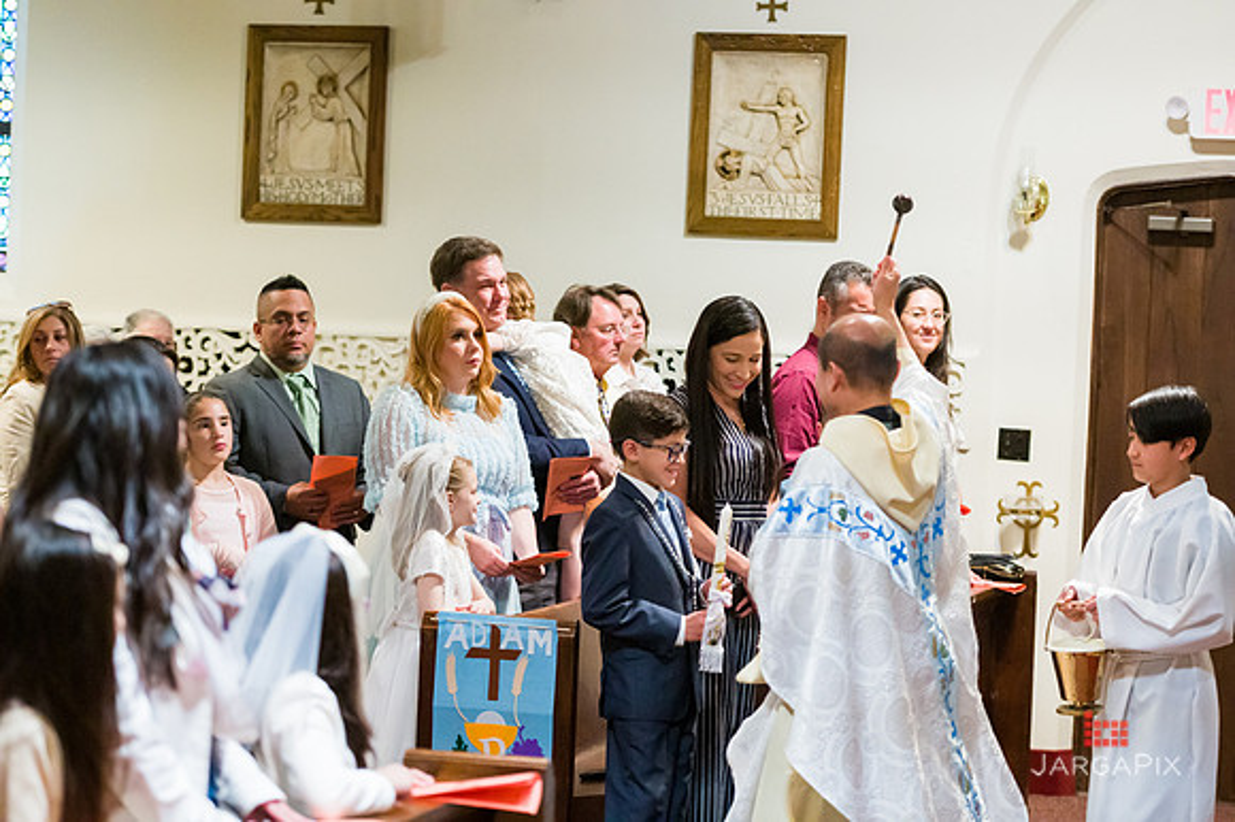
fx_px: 3360
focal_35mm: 98
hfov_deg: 20.8
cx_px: 618
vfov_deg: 13.9
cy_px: 411
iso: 6400
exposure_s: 1/200
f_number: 3.2
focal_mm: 98
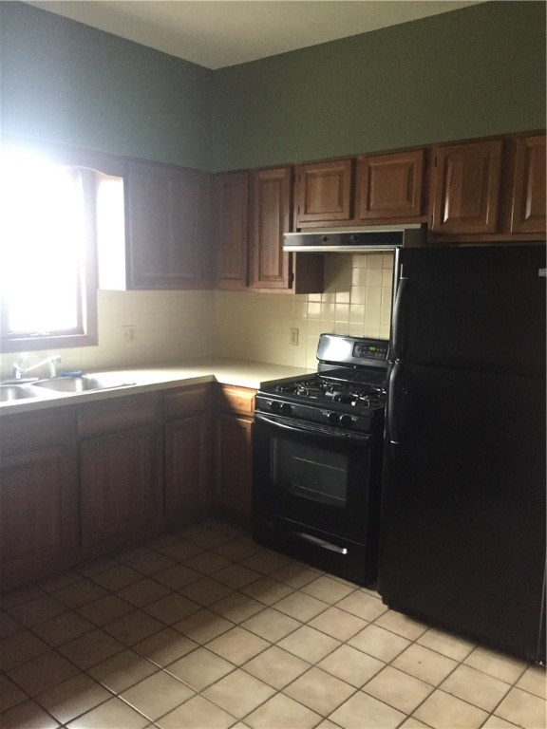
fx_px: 611
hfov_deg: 48.2
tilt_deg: -6.5
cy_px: 364
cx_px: 274
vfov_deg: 61.7
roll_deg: -1.4
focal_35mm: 29
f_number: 2.2
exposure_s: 1/15
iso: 250
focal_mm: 4.15
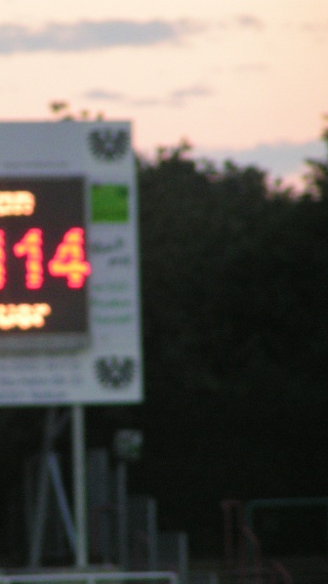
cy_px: 292
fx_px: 8573
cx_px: -11
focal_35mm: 554
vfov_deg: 3.9
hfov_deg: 2.2
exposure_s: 1/80
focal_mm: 58
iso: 200
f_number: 3.5
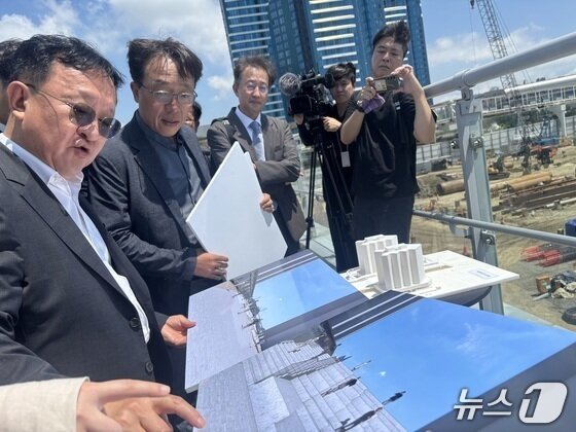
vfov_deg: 53.1
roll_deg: +10.5
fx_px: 433
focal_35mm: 26
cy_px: 216
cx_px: 288
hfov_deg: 67.3
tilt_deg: -8.8
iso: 50
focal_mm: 5.96
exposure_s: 1/3413
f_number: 1.6
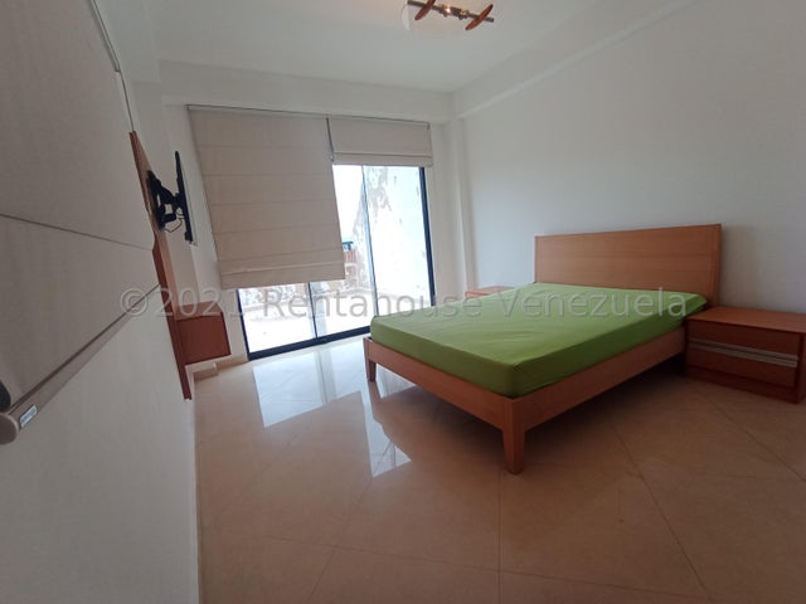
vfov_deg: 81.7
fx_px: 349
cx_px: 403
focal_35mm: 15
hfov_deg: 98.2
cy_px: 302
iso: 159
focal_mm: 1.65
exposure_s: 1/120
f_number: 2.2
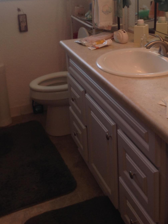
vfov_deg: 36.1
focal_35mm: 52
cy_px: 59
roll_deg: +3.6
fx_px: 337
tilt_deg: -19.7
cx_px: 109
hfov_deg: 27.8
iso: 64
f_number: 2.4
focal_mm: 4.28
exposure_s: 1/30
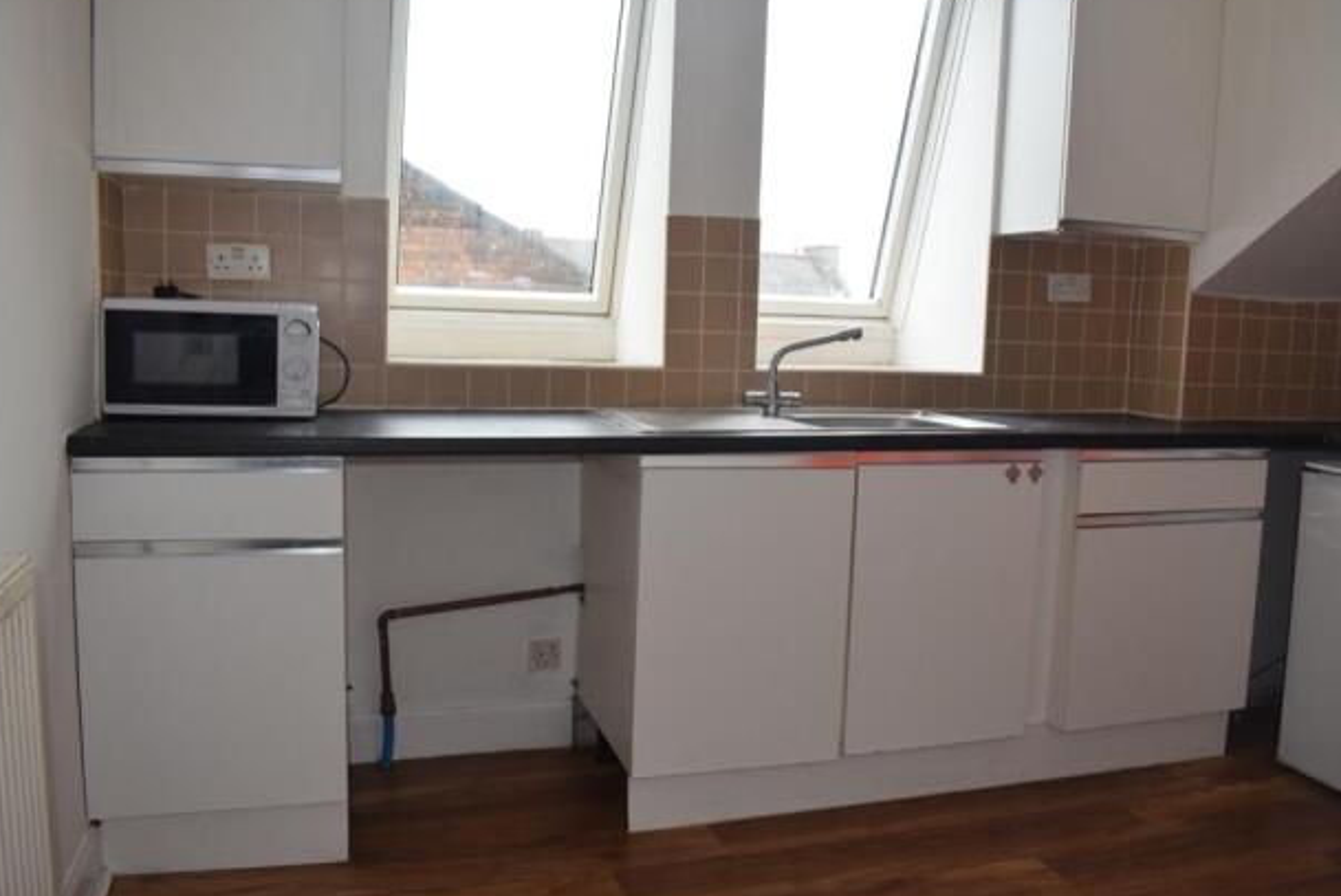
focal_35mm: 29
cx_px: 687
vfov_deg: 45.0
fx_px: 1081
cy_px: 448
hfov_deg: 63.6
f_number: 5.6
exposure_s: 1/125
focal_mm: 18
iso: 720
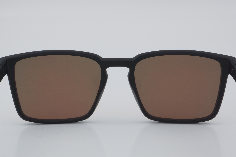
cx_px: 118
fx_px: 541
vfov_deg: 16.6
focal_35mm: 82
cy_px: 78
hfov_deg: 24.6
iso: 100
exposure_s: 1/4
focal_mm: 55
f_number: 32
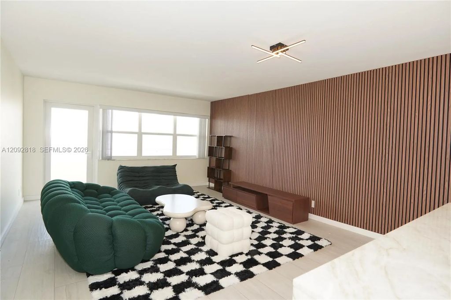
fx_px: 225
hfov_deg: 90.0
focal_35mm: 18
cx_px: 226
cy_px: 150
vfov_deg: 67.3
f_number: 4
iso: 250
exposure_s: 1/60
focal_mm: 12
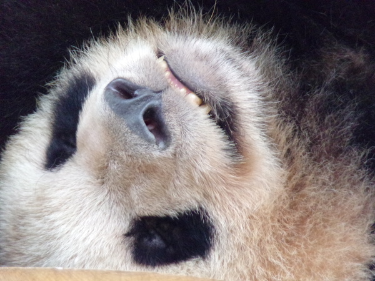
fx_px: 10920
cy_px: 140
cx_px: 188
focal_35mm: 1008
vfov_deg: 1.5
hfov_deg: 2.0
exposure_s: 1/170
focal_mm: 181.8
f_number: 6.8
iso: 794
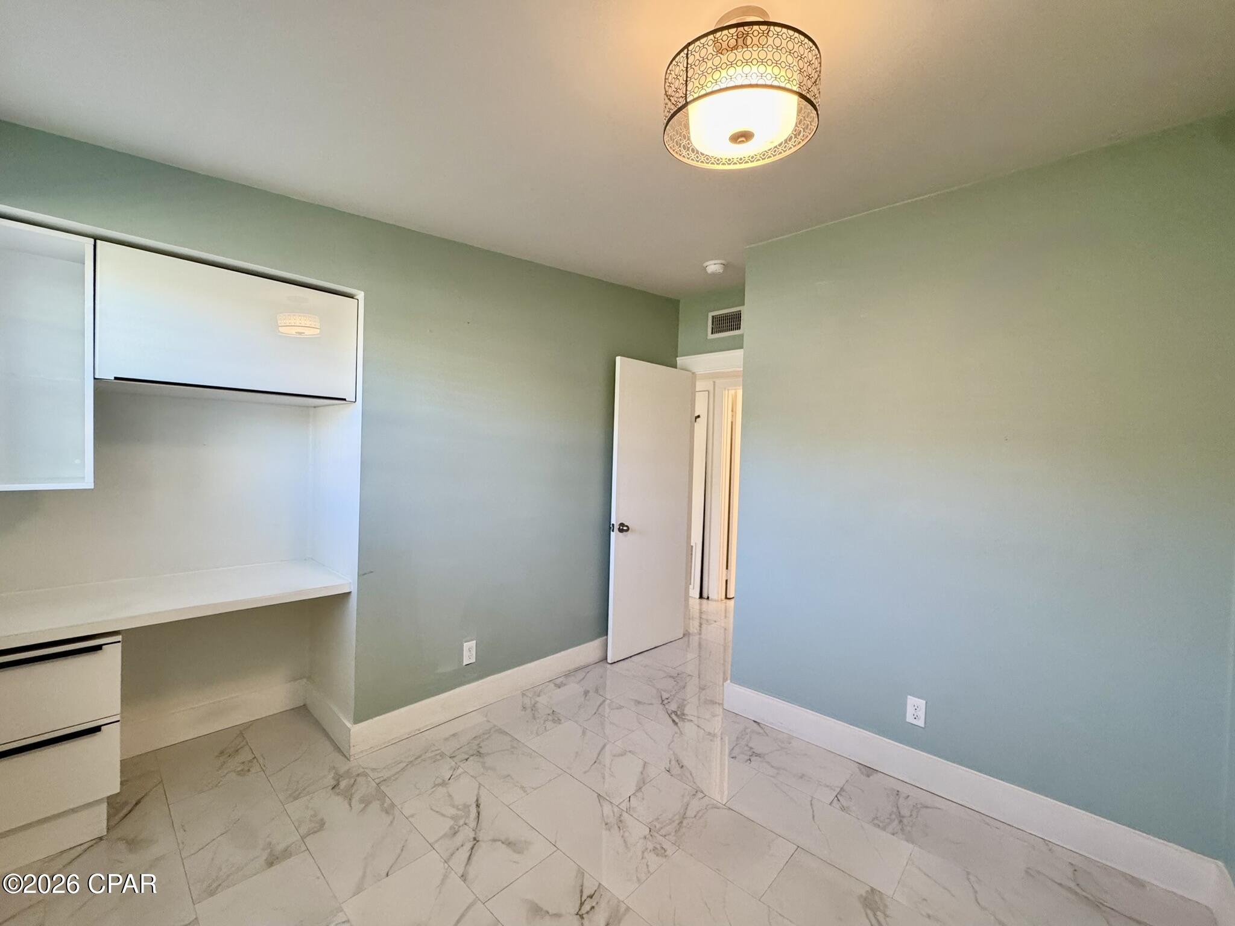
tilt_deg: -1.4
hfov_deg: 102.1
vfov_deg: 85.7
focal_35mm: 14
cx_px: 618
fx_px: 499
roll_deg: -3.0
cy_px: 463
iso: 250
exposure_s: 1/120
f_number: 2.2
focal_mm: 2.22
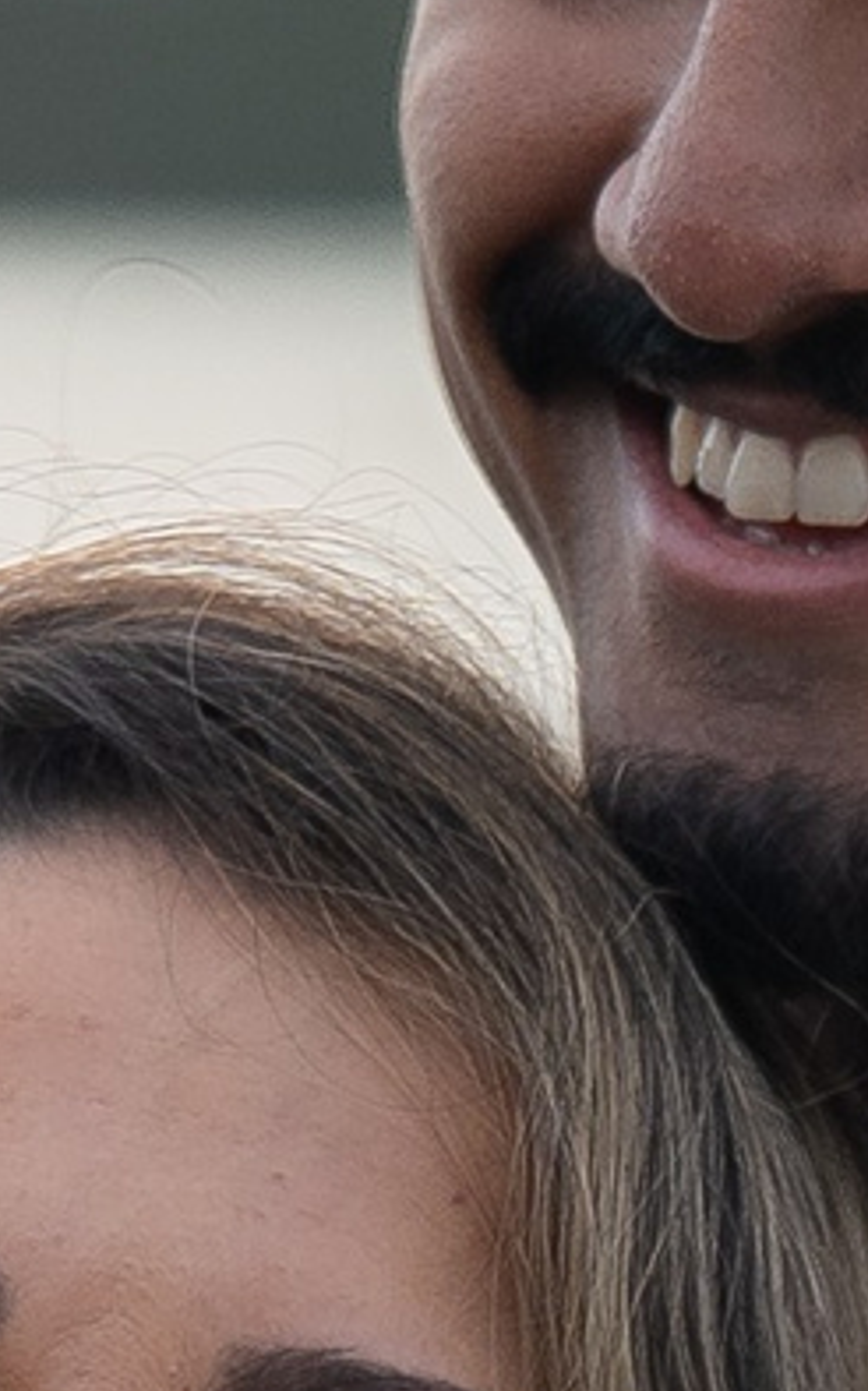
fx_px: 33294
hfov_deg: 1.5
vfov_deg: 2.4
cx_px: 122
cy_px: 1551
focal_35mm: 879
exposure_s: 1/4000
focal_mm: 85
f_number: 1.4
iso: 200
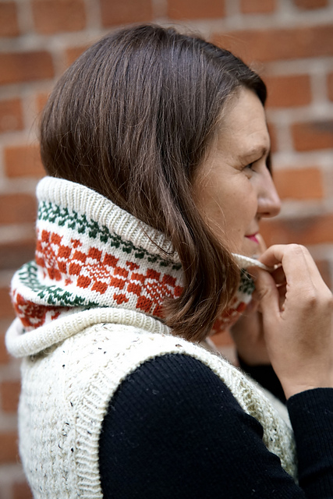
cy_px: 250
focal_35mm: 85
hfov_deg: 16.1
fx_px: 1179
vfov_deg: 23.9
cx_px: 166
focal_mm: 85
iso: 2000
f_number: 2.8
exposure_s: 1/160
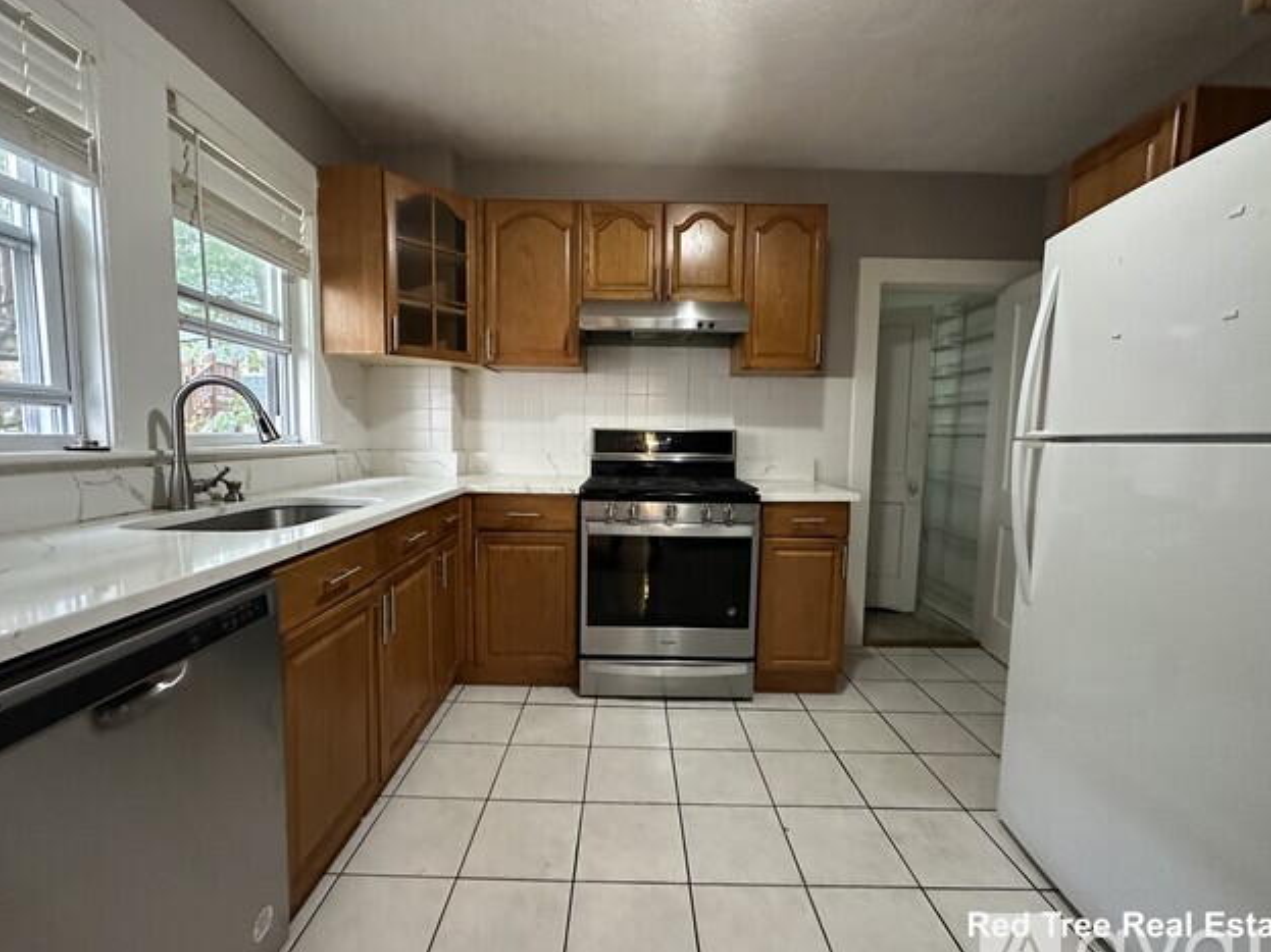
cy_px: 485
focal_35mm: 15
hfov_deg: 98.2
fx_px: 551
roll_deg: -0.7
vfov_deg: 81.7
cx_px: 629
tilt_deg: -5.8
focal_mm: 2.22
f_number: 2.2
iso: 800
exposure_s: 1/40
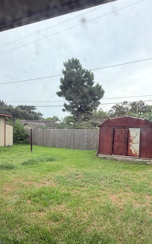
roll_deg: -1.0
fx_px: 166
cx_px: 87
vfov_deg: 72.1
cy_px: 141
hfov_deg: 49.1
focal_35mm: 25
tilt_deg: -3.1
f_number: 2.2
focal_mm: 2.22
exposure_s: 1/751
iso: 40
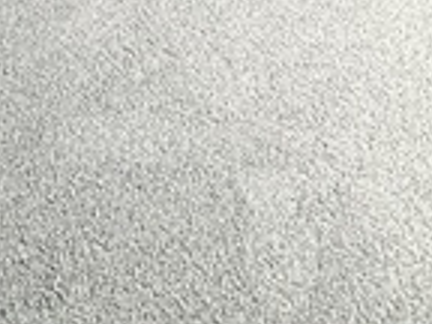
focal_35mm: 78
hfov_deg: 25.0
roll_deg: -0.7
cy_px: -555
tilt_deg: -5.8
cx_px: 258
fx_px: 973
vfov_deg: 12.4
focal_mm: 2.22
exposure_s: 1/120
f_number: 2.2
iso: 125
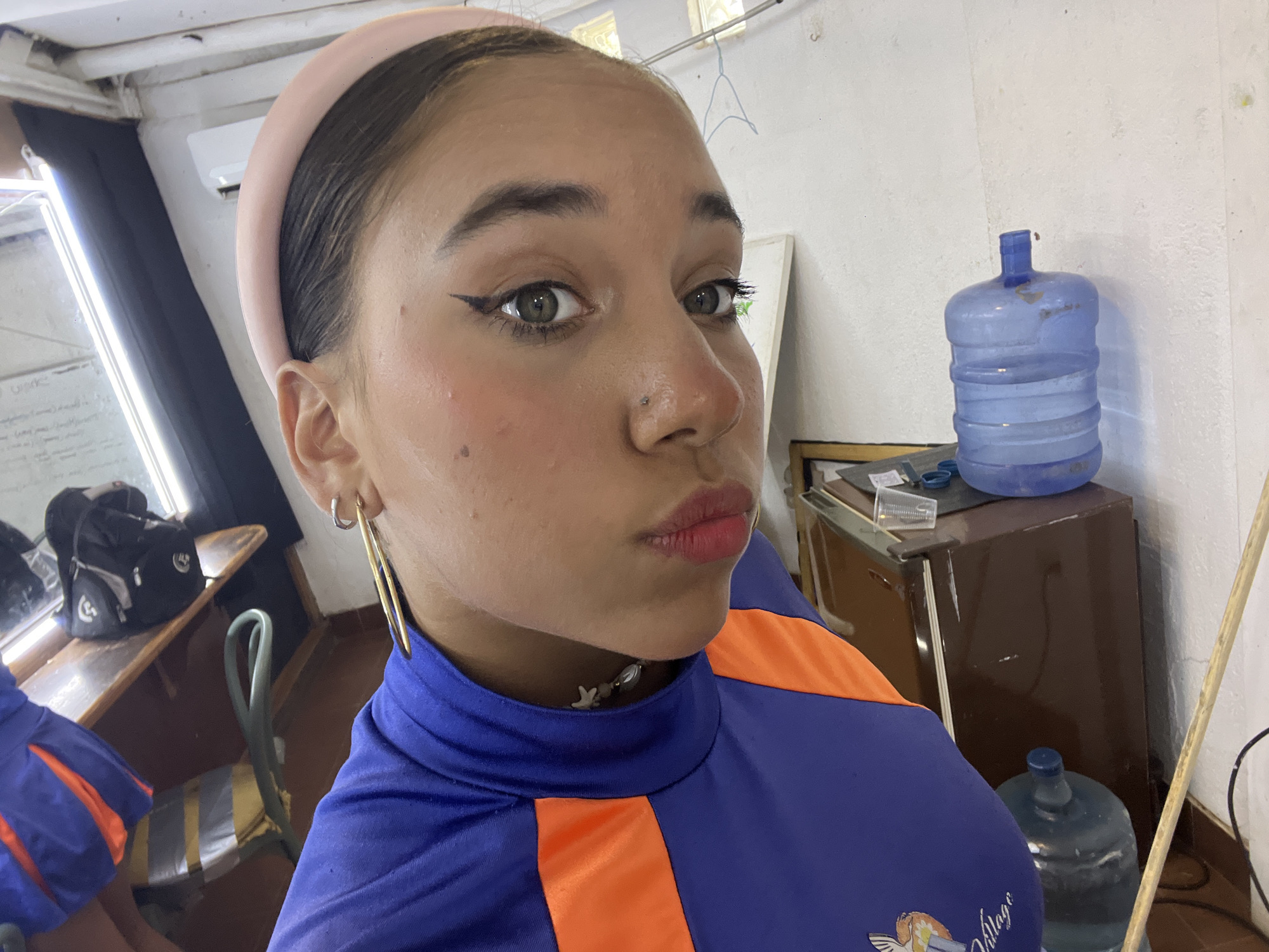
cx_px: 634
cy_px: 476
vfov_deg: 58.9
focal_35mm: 23
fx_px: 843
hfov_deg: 73.9
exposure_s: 1/60
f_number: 2.2
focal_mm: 2.71
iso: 160
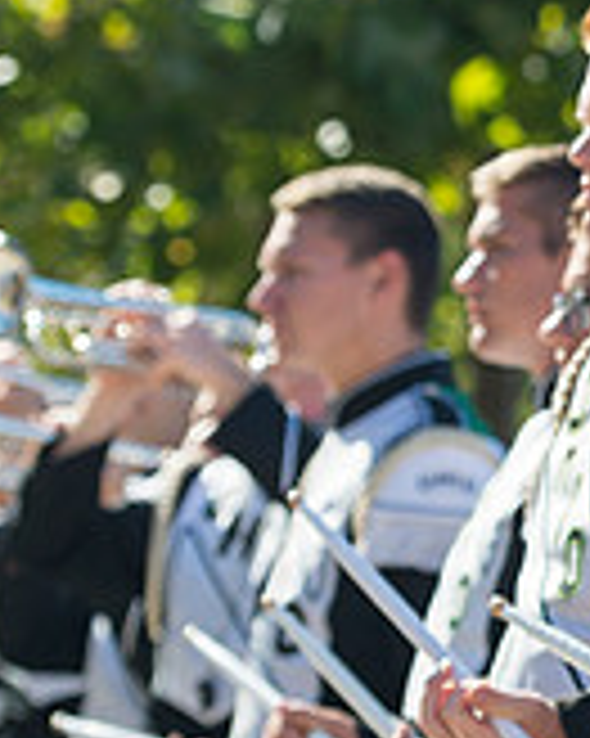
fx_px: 7625
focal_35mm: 349
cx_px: 1000
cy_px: 333
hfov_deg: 4.4
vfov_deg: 5.5
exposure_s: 1/1000
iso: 200
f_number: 4.5
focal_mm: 105
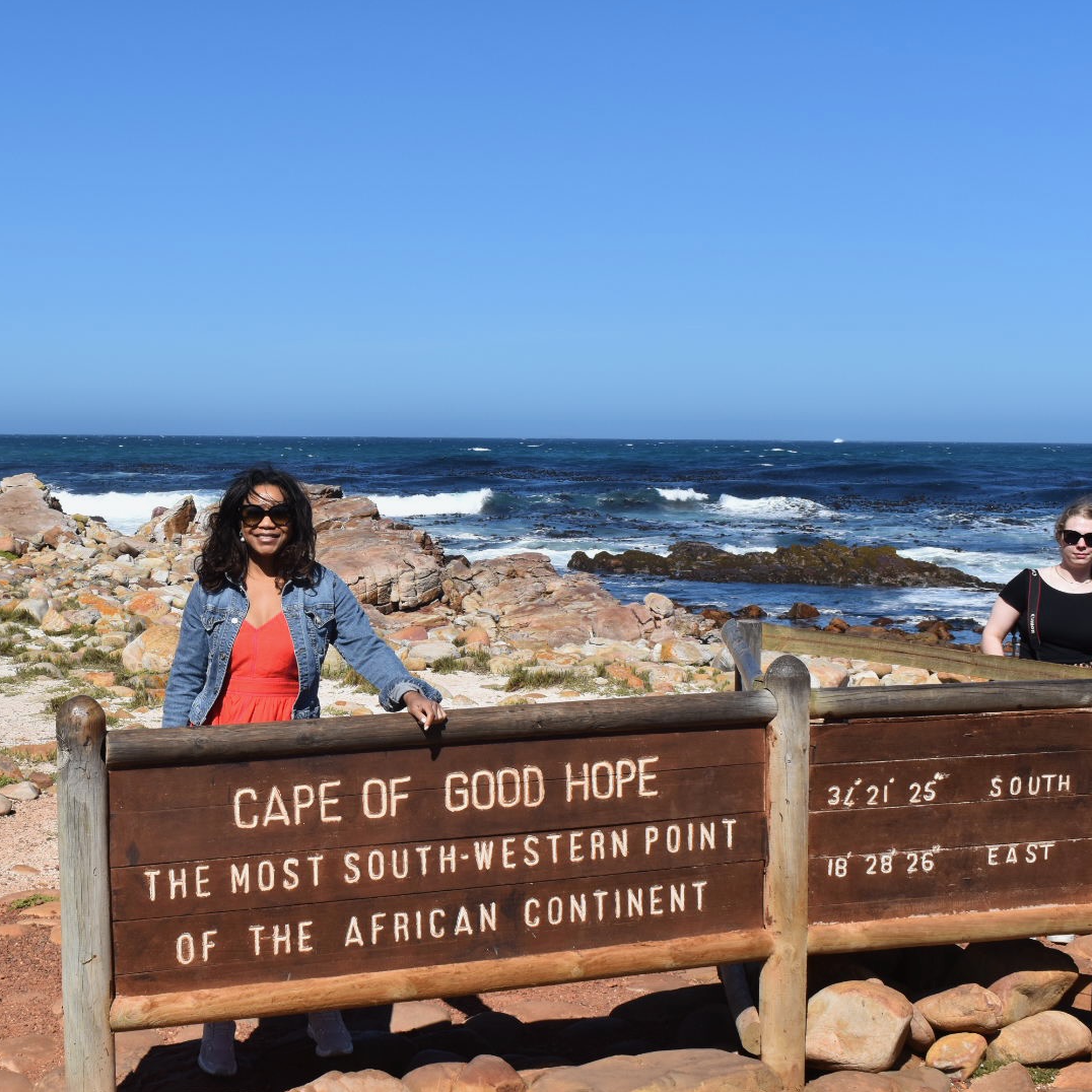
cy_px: 546
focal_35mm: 56
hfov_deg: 30.5
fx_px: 1986
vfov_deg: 30.7
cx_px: 347
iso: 200
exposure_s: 1/500
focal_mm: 29
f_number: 11
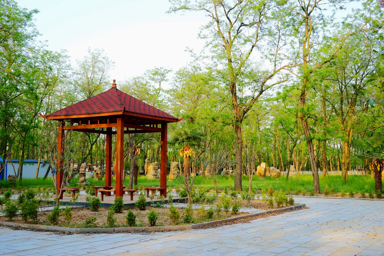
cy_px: 128
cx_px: 192
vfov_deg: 31.9
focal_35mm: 42
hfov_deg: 46.4
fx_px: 448
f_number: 7.1
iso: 200
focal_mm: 42
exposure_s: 1/60
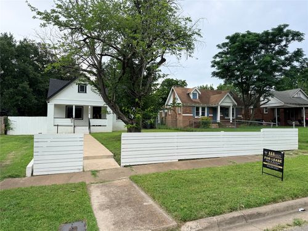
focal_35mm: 24
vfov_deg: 56.8
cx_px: 154
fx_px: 214
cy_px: 116
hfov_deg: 71.6
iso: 80
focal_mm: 6.76
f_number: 1.78
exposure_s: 1/1250
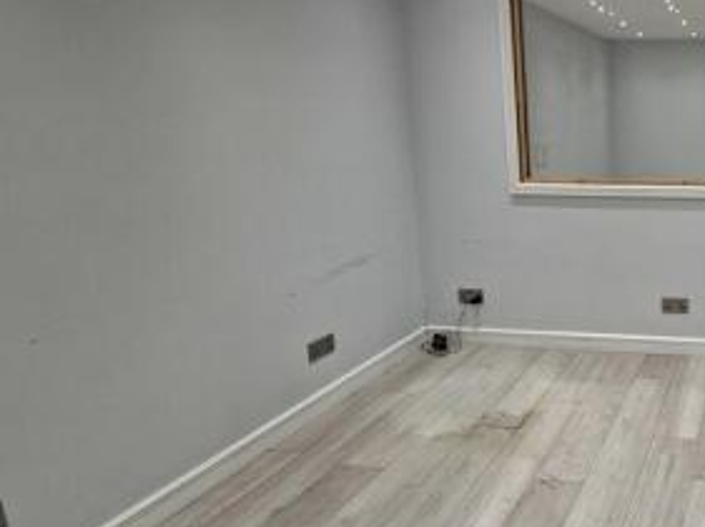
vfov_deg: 51.0
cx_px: 691
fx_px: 549
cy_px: 220
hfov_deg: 53.0
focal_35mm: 27
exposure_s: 1/40
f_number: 2.2
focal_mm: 1.74
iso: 64
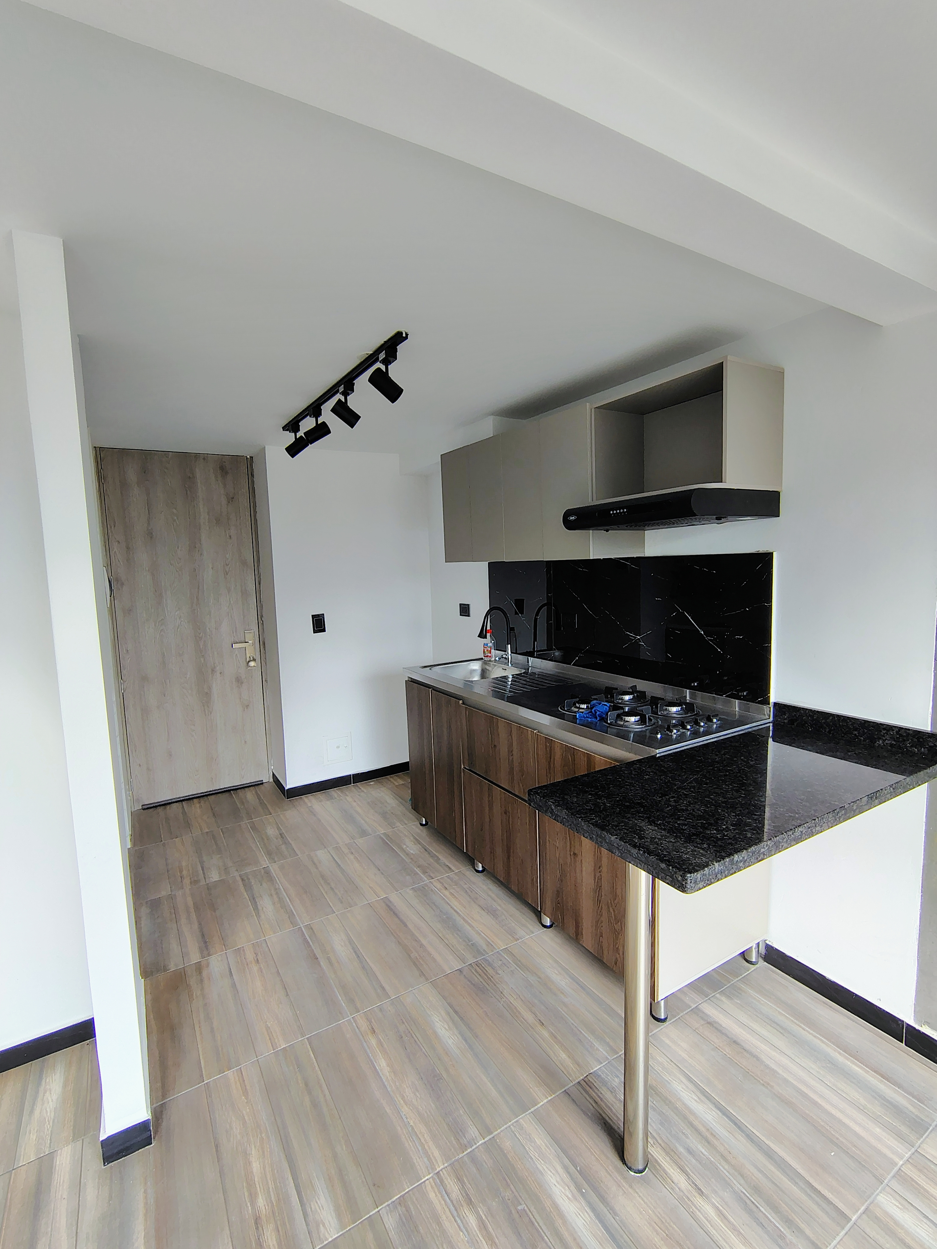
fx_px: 577
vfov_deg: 94.5
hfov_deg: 78.1
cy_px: 624
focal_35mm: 16
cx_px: 468
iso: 204
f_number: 2.2
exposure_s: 1/120
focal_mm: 2.13
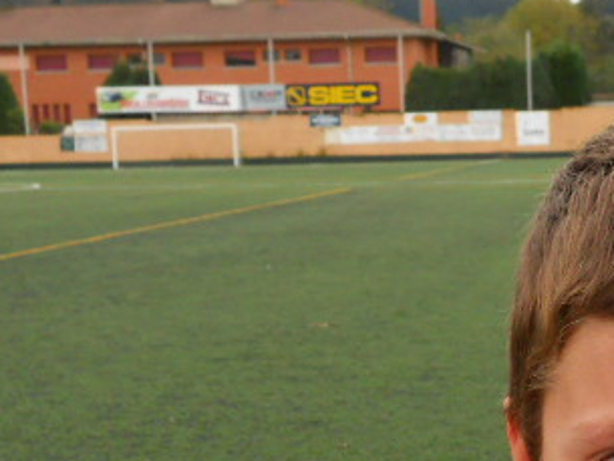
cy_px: 374
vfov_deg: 15.6
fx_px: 1668
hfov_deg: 20.2
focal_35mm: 94
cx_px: 624
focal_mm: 5
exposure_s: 1/250
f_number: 2.7
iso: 250
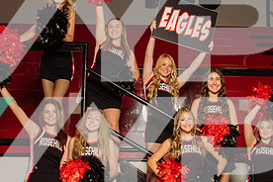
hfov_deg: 31.8
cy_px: 150
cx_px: 162
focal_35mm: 63
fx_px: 478
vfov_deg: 21.3
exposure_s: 1/250
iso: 250
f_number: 7.1
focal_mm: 30
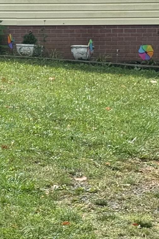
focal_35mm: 199
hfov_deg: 6.8
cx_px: -83
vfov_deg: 10.3
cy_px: 81
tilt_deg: -0.7
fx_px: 1318
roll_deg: +0.3
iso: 64
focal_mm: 6.76
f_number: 1.78
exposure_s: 1/1984
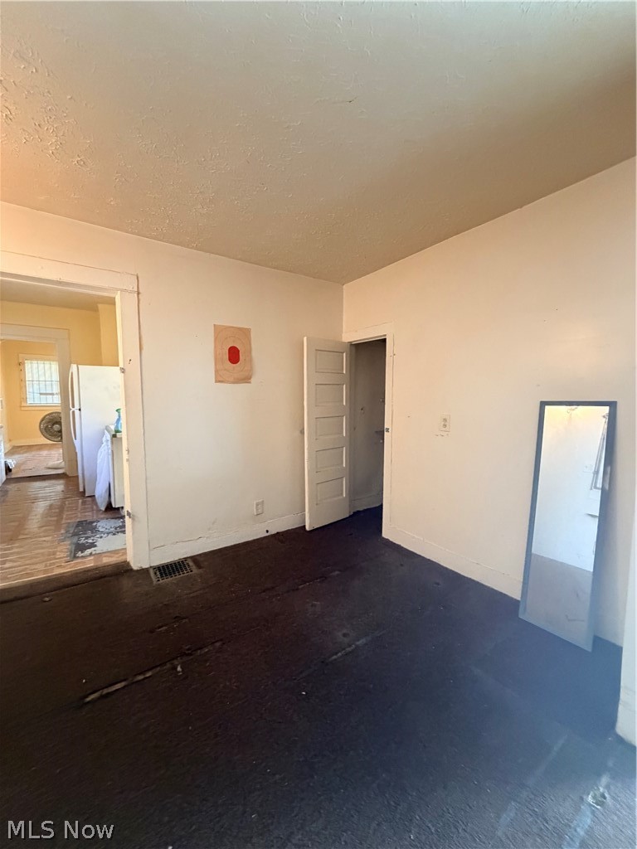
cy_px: 424
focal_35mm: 14
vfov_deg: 102.1
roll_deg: -0.4
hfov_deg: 85.7
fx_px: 344
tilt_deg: -5.0
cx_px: 318
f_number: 2.2
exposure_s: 1/60
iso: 500
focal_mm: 2.22
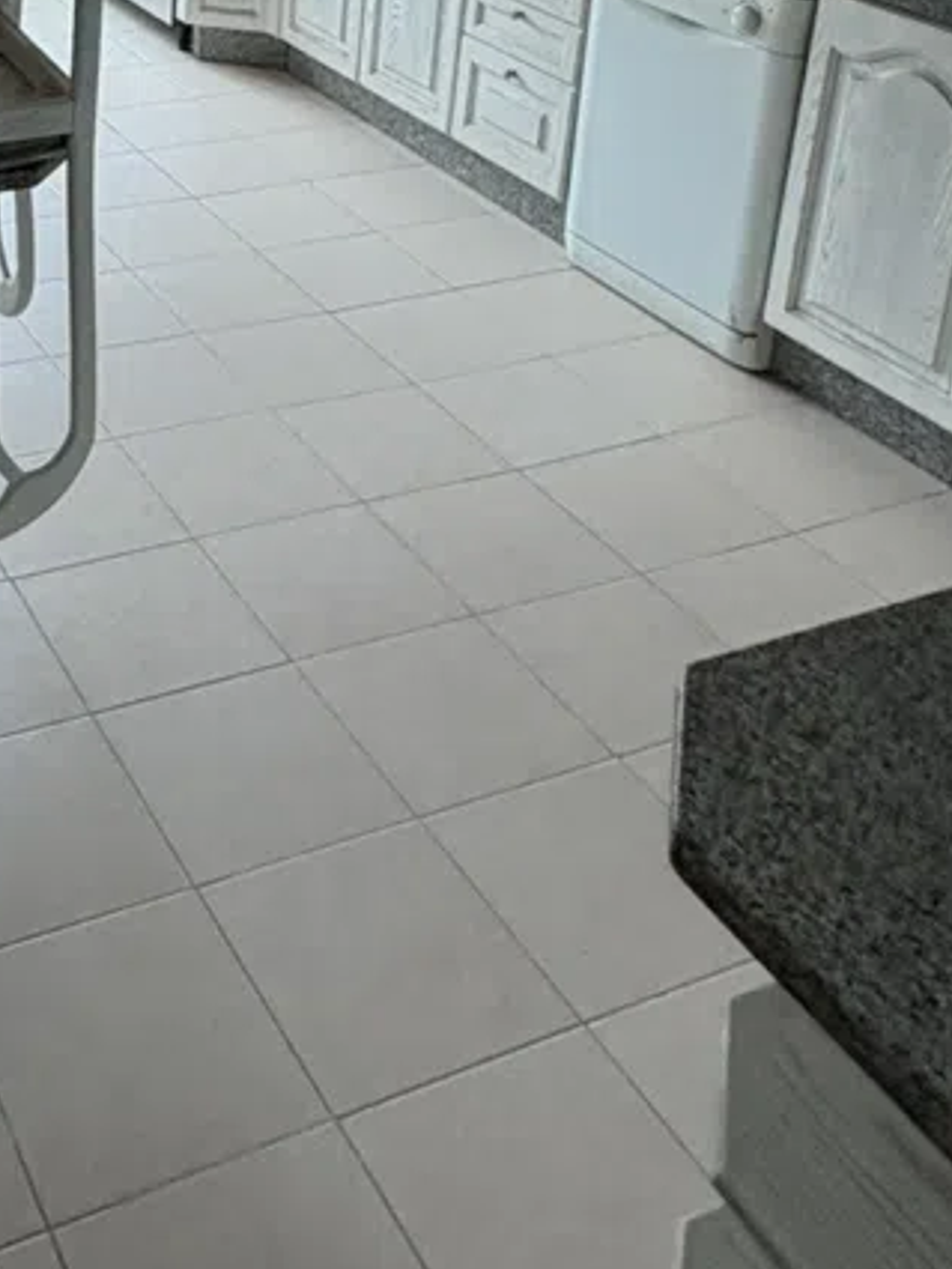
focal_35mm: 45
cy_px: 46
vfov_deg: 38.1
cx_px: 51
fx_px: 1649
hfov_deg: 30.4
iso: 125
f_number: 2.2
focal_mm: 2.22
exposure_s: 1/99
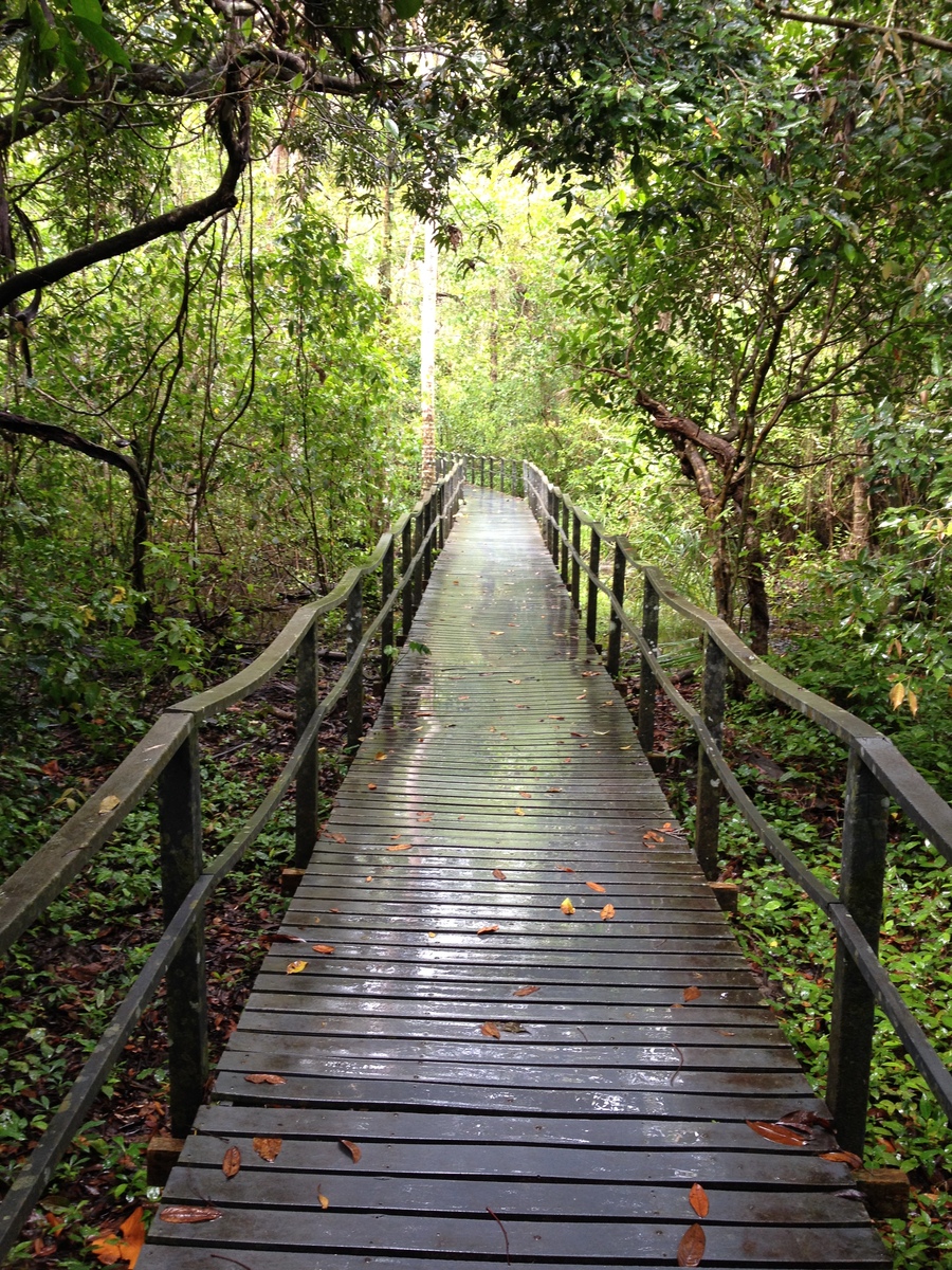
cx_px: 476
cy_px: 635
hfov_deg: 40.7
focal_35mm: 35
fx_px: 1283
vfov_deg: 52.6
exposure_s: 1/24
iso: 50
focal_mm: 4.28
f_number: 2.4
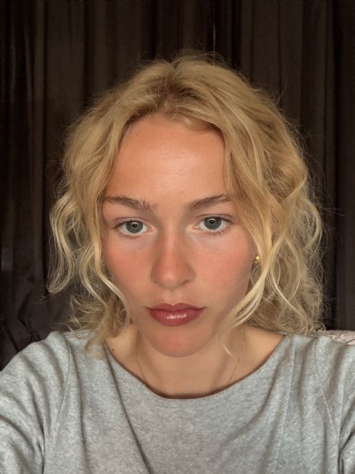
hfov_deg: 46.8
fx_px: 410
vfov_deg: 60.0
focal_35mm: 30
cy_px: 237
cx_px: 178
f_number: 1.9
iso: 250
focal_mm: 2.71
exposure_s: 1/60
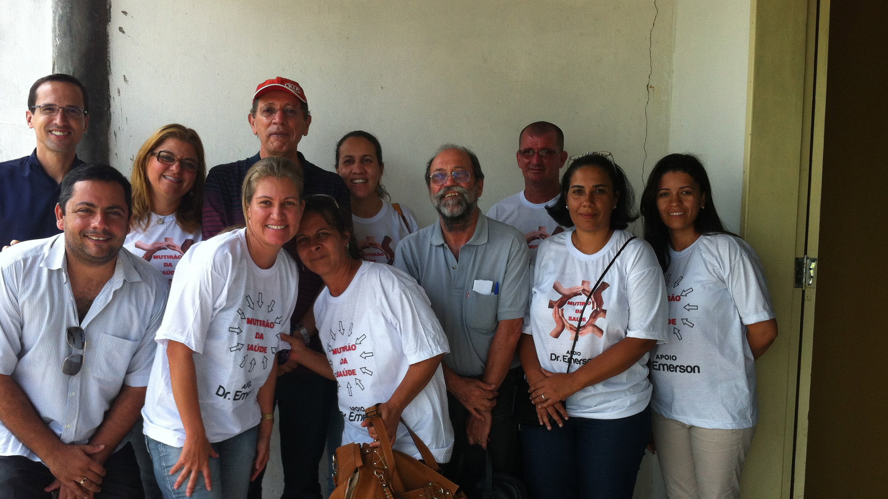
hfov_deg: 48.3
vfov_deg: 28.3
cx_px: 422
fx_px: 989
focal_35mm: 42
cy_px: 304
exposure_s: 1/242
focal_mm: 3.85
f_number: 2.8
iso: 80
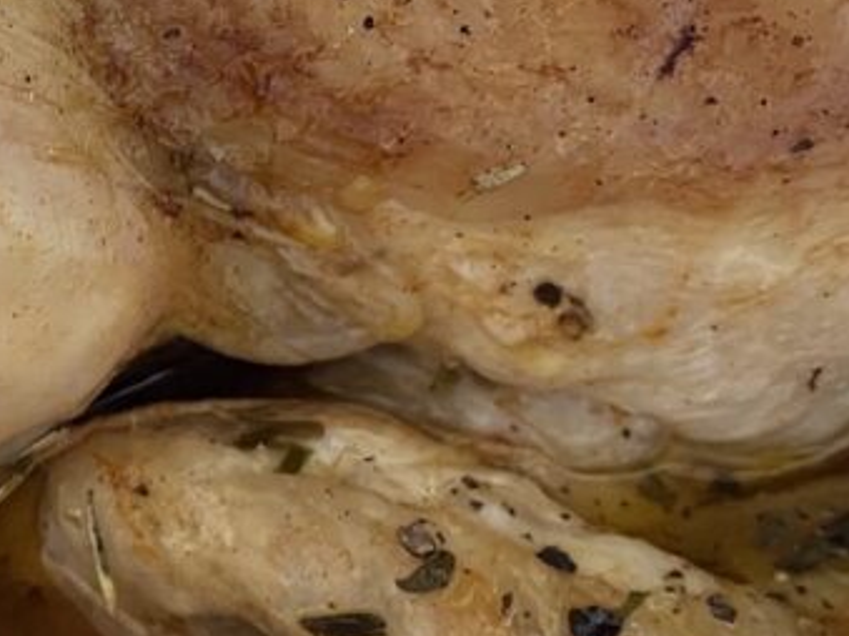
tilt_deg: -54.8
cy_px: 70
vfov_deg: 15.9
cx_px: 73
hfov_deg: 20.8
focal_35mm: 92
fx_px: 2256
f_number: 1.8
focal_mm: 4.25
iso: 200
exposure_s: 1/60
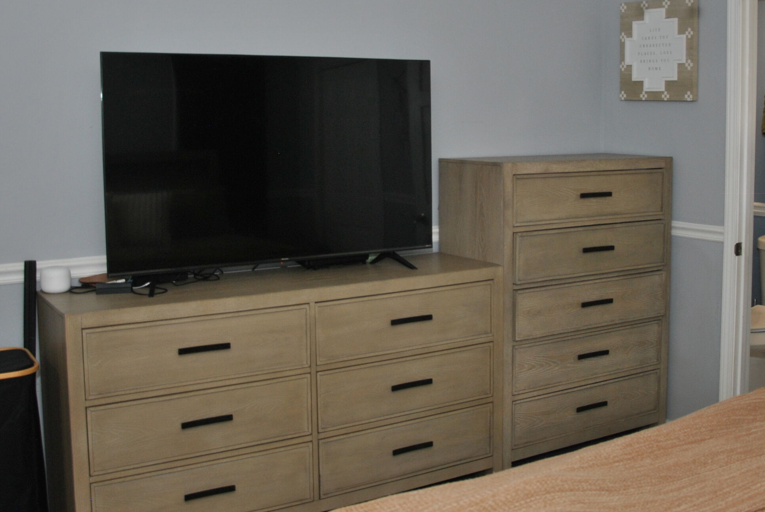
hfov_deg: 45.3
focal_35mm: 43
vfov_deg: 31.1
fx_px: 915
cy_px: 193
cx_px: 425
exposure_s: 1/60
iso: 200
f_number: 4
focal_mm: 18
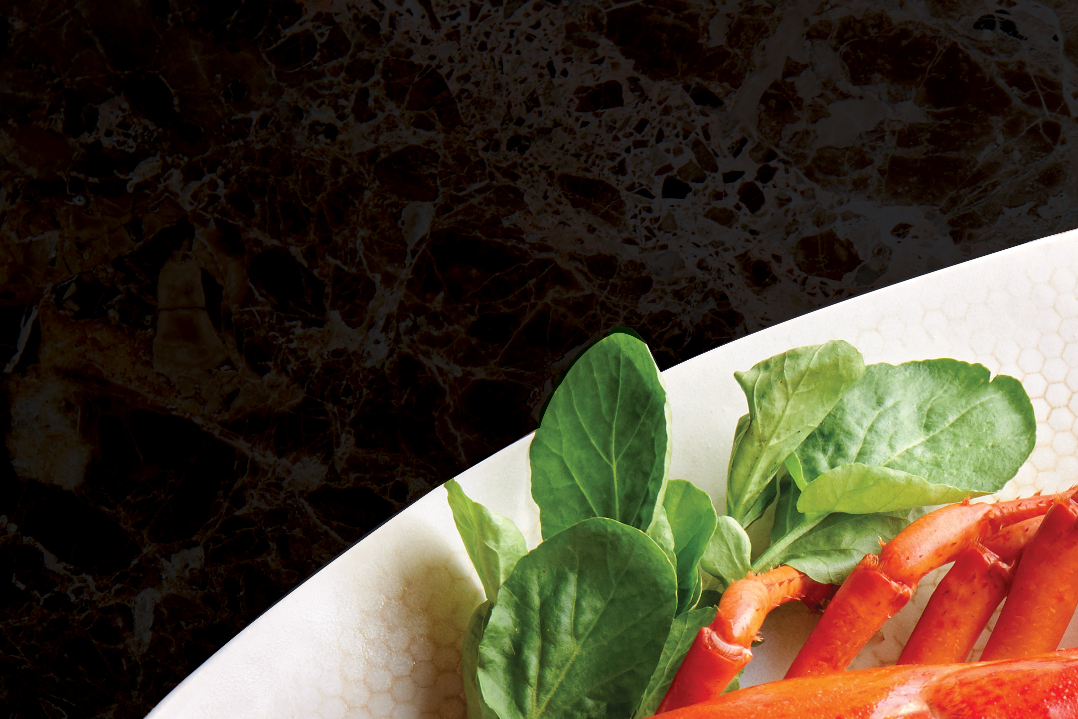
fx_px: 5899
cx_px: 1305
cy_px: 874
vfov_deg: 6.9
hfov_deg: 10.3
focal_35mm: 197
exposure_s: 1/1.3
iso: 200
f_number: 11
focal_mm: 70
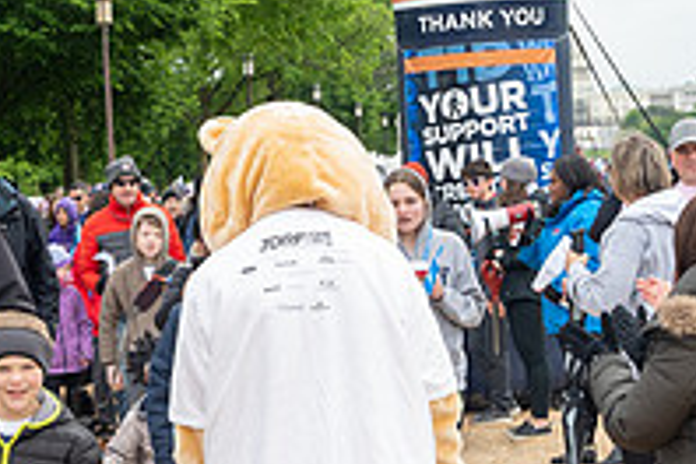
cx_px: -52
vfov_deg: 12.1
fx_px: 2184
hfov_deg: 17.5
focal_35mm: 113
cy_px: 370
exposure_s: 1/250
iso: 200
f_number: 5.6
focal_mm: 24
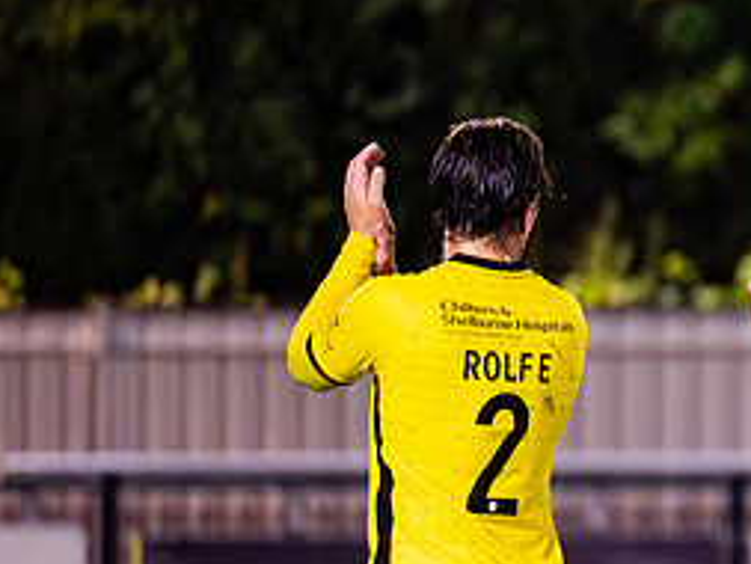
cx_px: 1331
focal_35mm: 779
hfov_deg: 2.5
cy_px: 434
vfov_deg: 1.9
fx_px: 16909
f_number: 2.8
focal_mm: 200
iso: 6400
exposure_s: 1/800
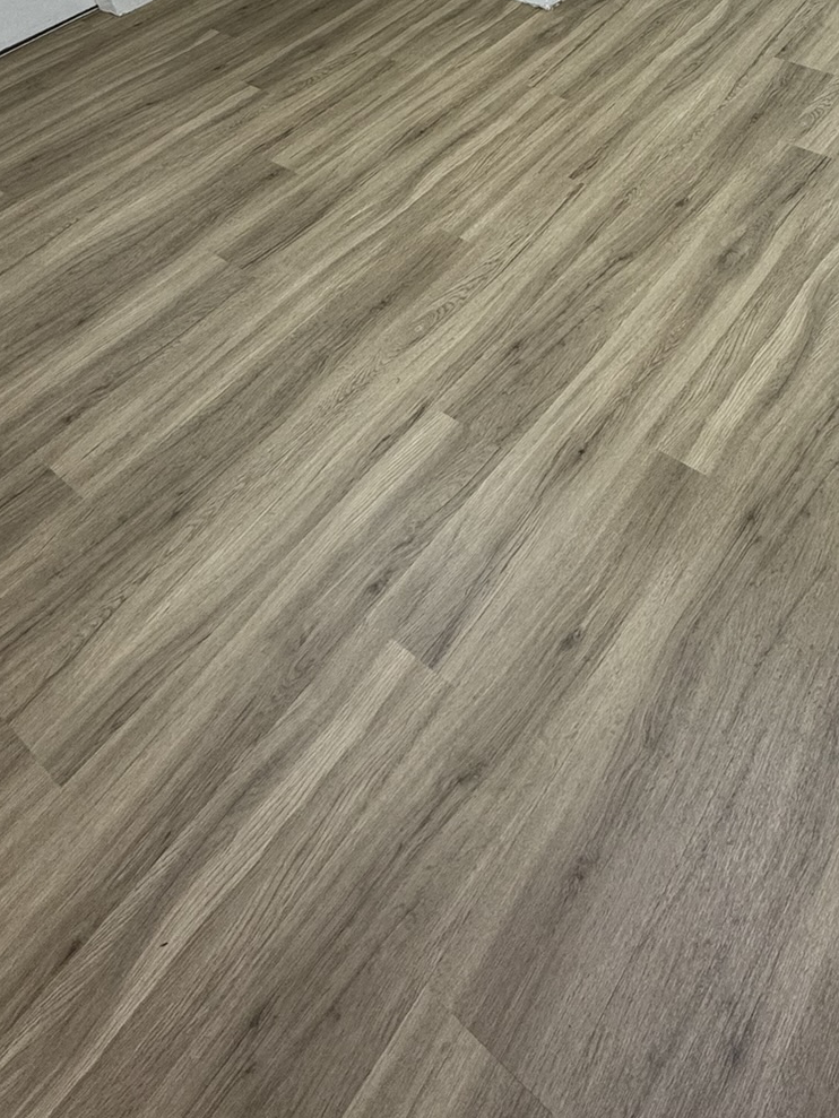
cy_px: 54
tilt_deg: -33.6
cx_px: 750
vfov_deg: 51.9
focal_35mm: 29
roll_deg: +3.9
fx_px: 937
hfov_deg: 44.1
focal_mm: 2.22
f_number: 2.2
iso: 100
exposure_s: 1/100
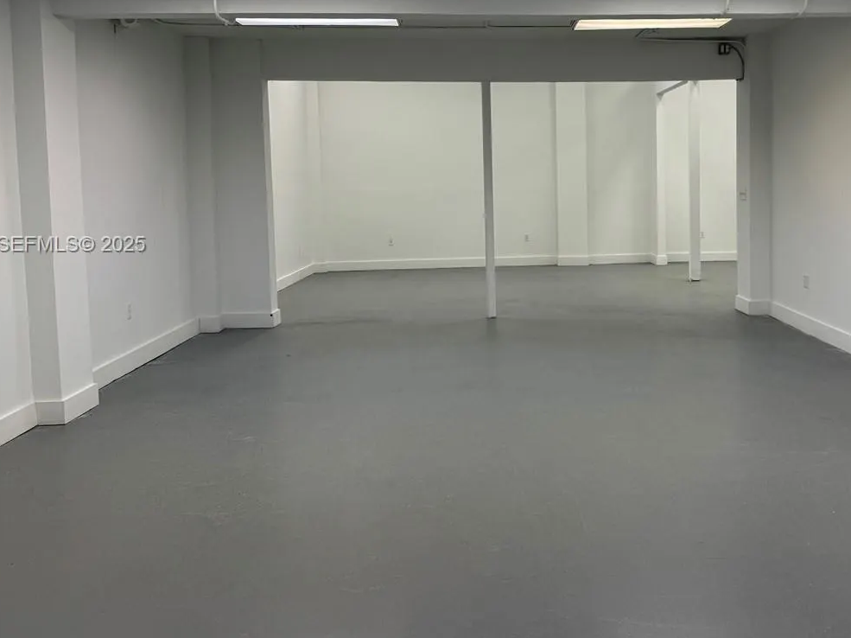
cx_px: 568
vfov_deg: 36.6
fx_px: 958
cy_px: 246
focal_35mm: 39
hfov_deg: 47.1
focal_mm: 6.76
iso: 100
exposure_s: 1/166
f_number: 1.78
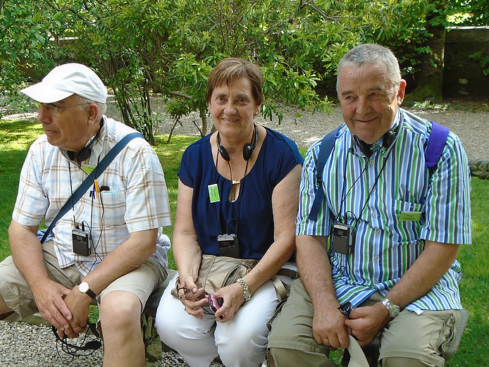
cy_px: 224
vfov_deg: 29.6
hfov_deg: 38.9
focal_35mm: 49
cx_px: 231
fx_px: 692
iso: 100
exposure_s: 1/80
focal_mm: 6.4
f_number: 3.8
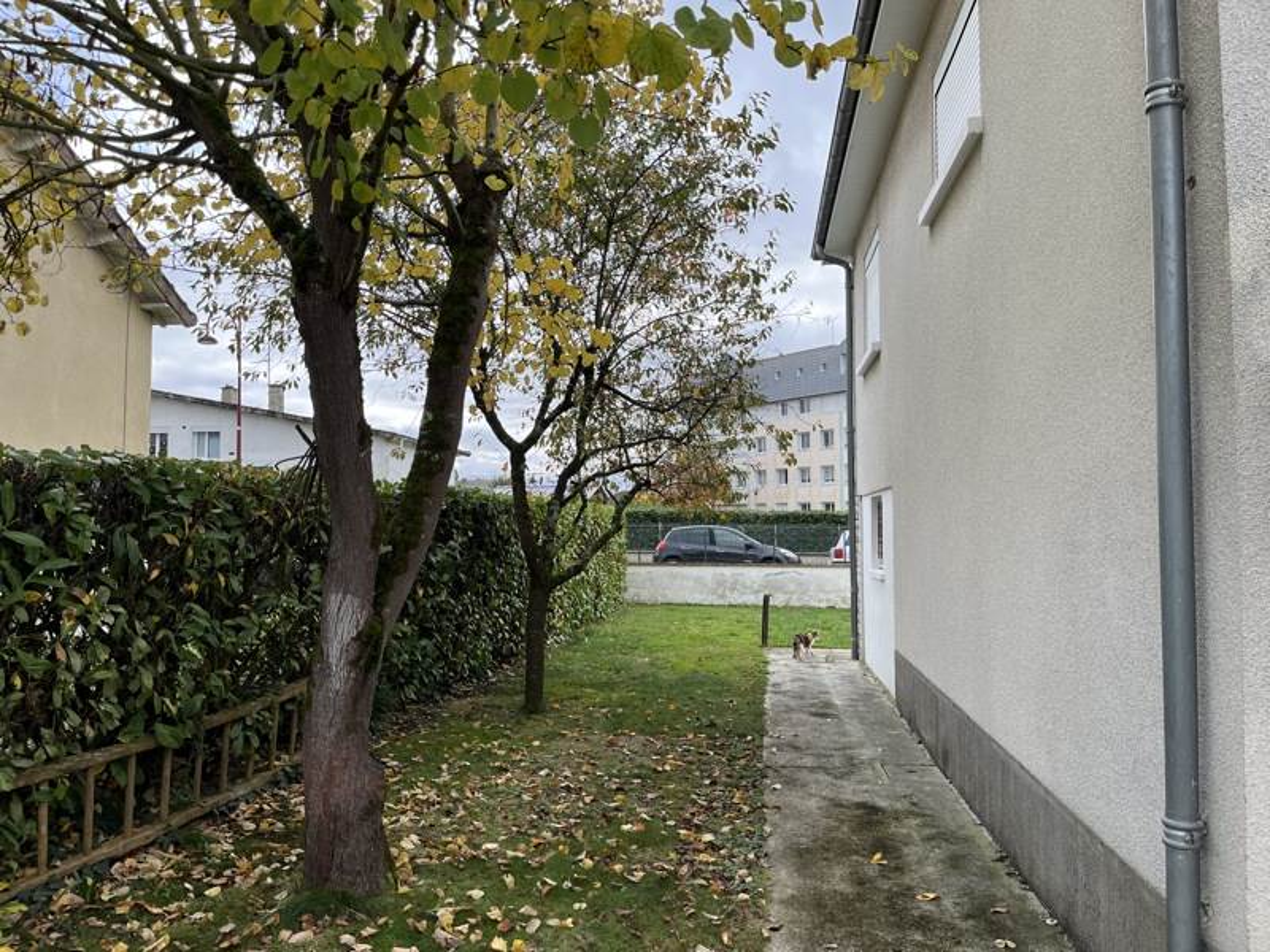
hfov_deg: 67.3
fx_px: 954
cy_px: 476
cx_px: 635
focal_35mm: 26
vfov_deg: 53.1
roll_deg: +0.0
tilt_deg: +2.9
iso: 50
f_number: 1.6
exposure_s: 1/696
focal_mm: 5.1
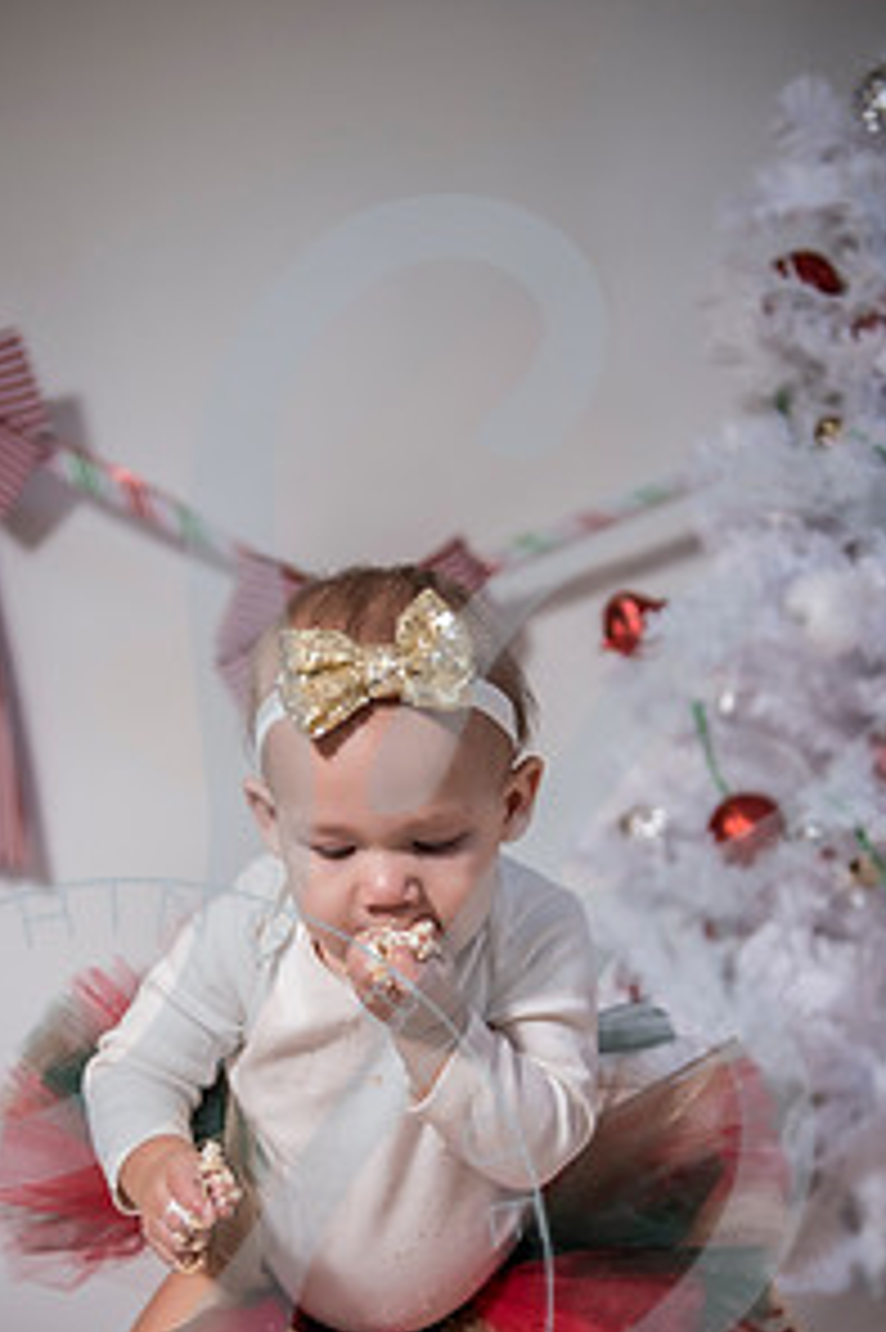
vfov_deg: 29.7
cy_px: 954
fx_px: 2476
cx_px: 337
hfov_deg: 20.3
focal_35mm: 67
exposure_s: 1/125
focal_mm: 44
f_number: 2.8
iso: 100
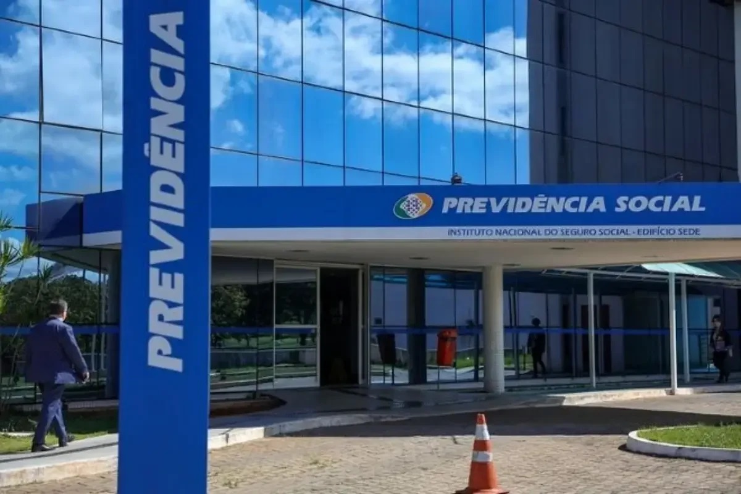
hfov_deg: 27.0
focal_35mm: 75
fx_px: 1544
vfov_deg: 18.2
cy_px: 247
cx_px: 370
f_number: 4.8
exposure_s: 1/60
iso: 720
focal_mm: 50
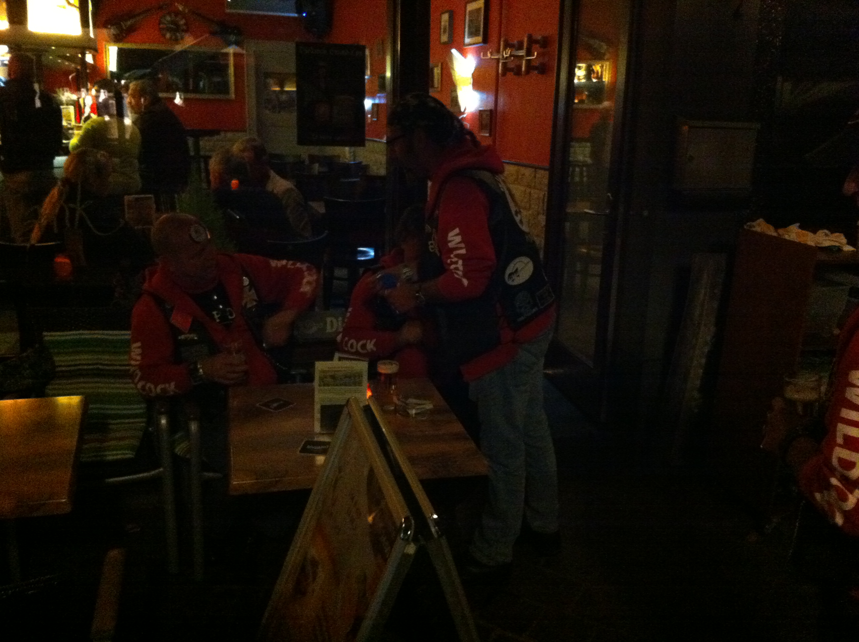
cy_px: 321
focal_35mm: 35
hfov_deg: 52.7
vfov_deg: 40.6
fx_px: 867
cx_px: 430
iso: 1000
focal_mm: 3.85
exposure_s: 1/15
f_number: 2.8
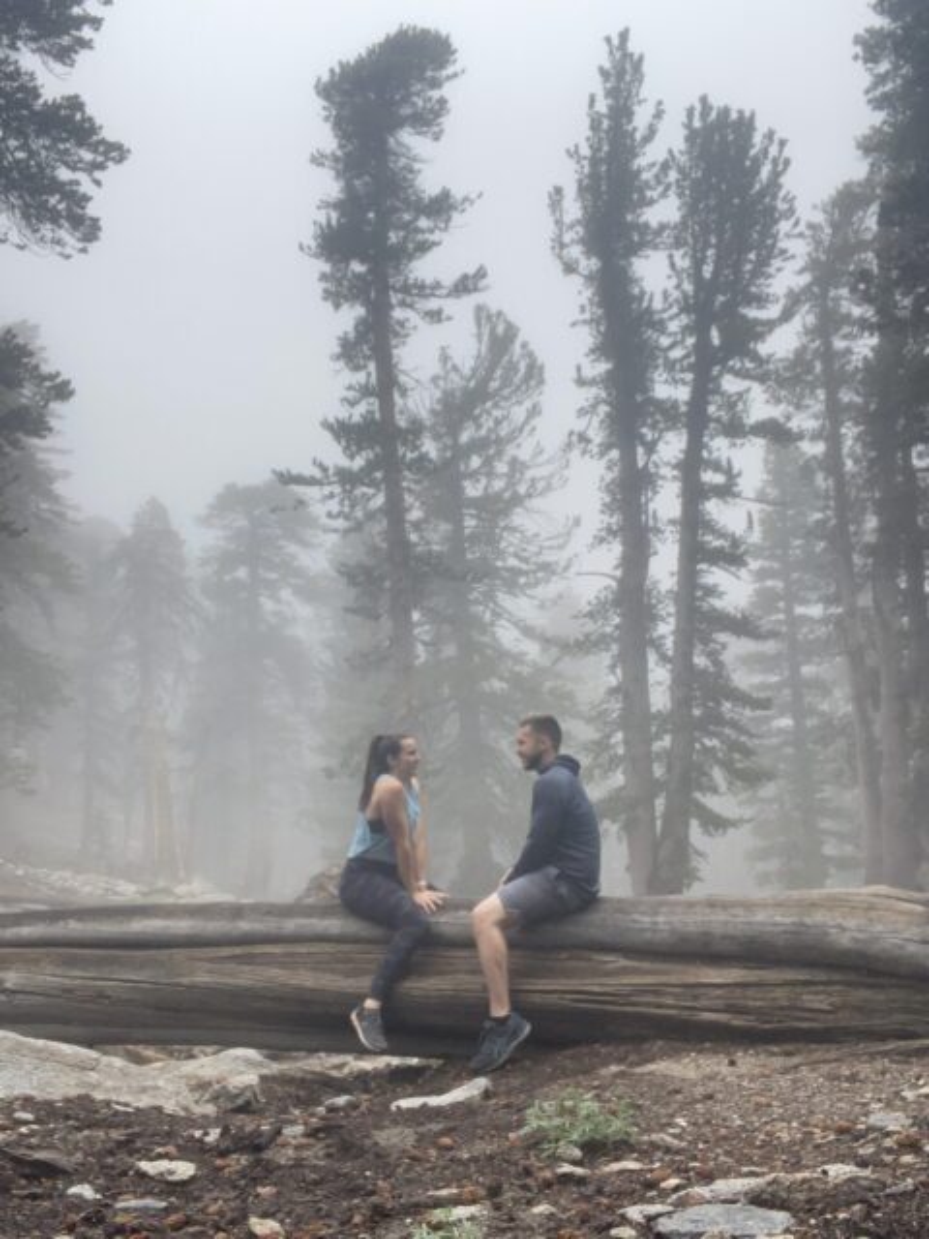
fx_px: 1073
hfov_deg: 46.8
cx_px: 464
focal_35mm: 30
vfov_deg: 60.0
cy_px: 620
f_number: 2.2
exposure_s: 1/563
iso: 25
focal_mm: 2.71
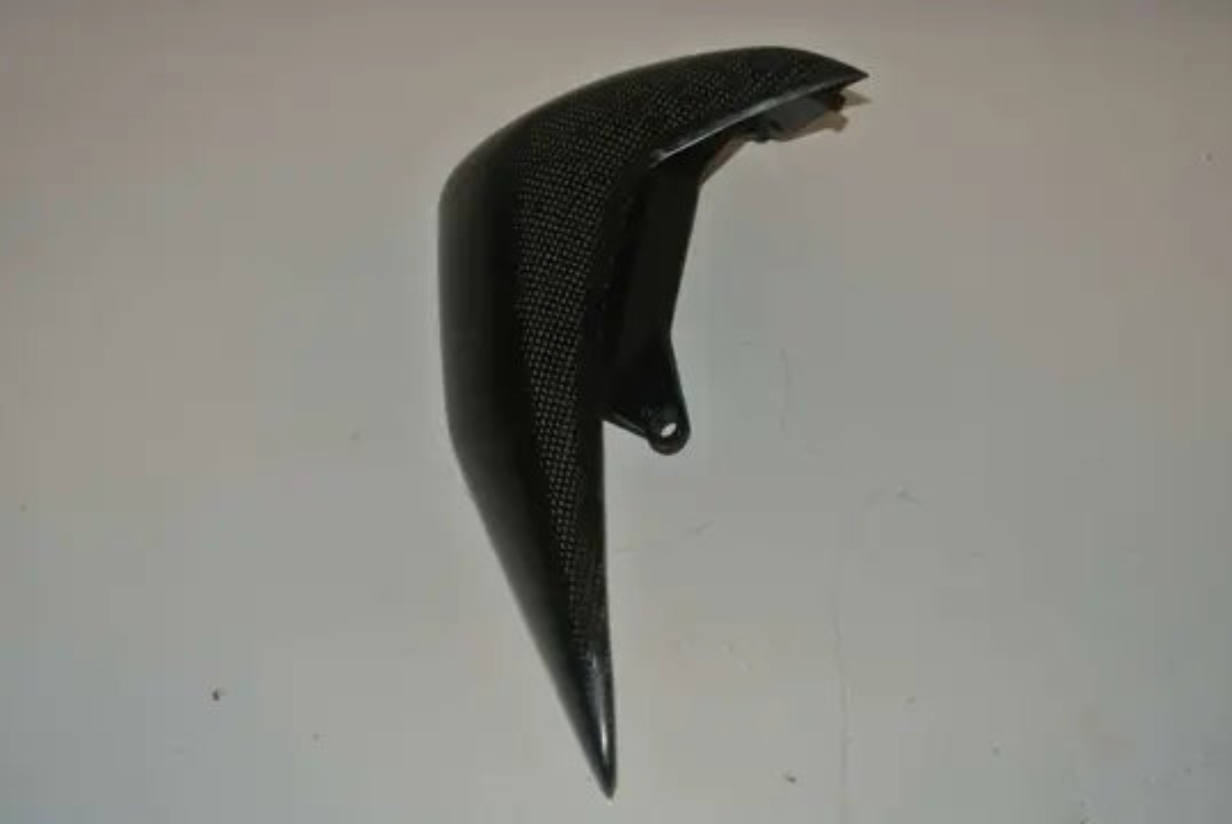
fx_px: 1439
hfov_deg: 46.4
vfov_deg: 32.0
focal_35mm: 42
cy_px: 412
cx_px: 616
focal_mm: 15.7
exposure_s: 1/60
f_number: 4.2
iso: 200
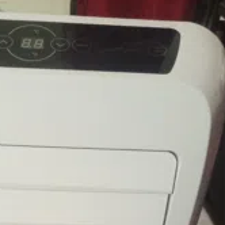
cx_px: 53
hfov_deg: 32.7
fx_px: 375
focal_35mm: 51
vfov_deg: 29.2
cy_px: 264
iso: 1792
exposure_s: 1/20
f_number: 1.7
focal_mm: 5.24
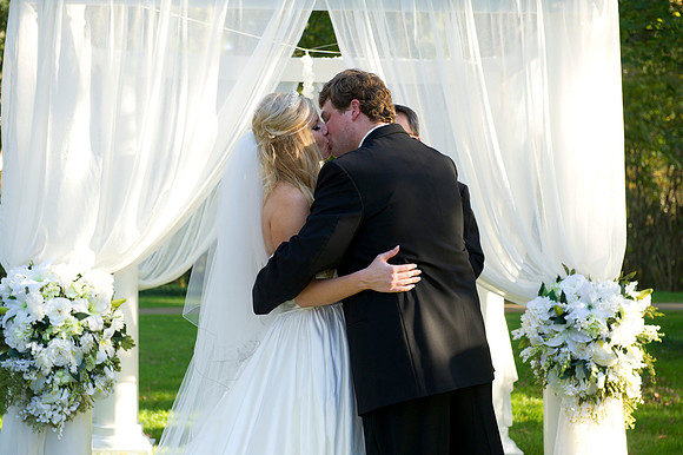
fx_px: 1327
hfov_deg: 28.9
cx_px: 342
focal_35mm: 70
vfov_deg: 19.4
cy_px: 228
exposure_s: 1/160
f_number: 5.6
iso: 640
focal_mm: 70
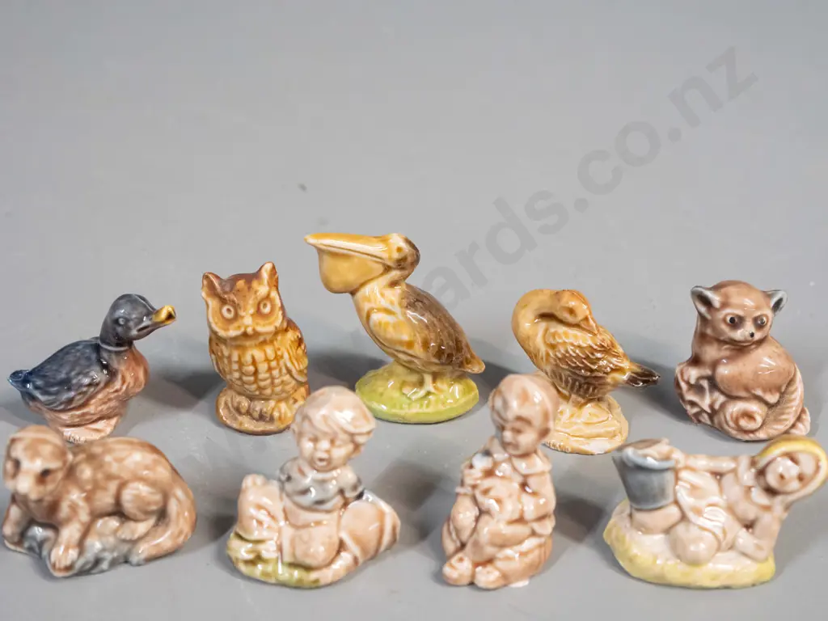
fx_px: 1339
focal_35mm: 56
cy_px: 310
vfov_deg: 26.1
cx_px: 414
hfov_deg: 34.3
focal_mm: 28
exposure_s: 1/60
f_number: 5.6
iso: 3200
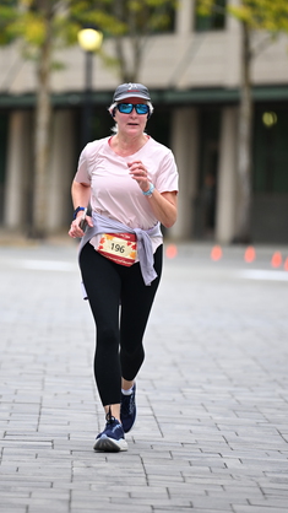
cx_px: 107
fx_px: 3749
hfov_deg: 4.4
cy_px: 209
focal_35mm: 276
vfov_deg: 7.8
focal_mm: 200
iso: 640
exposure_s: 1/1600
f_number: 2.8
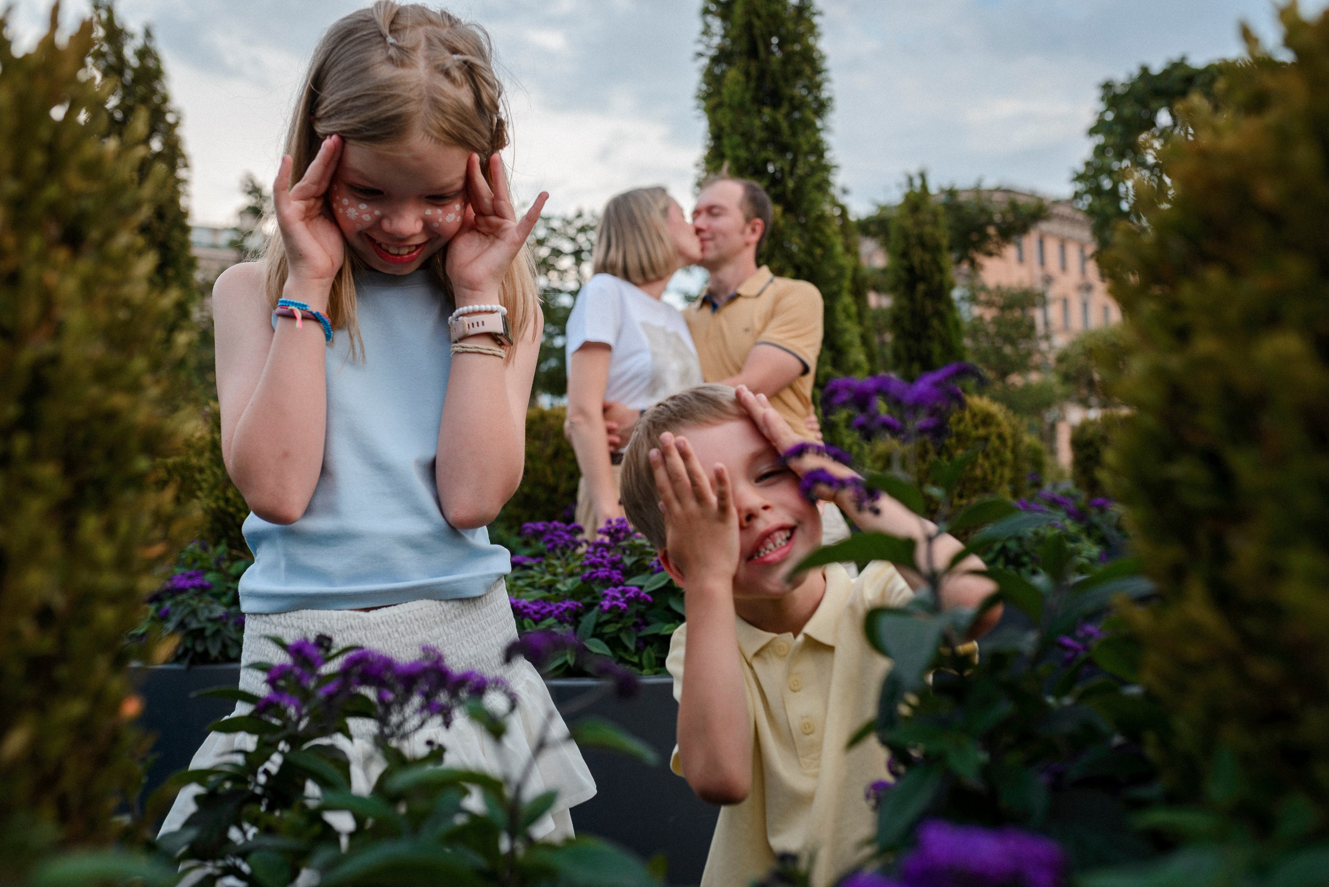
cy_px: 444
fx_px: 1293
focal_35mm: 35
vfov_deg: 37.9
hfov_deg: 54.4
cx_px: 664
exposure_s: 1/320
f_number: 3.5
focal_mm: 35
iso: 125
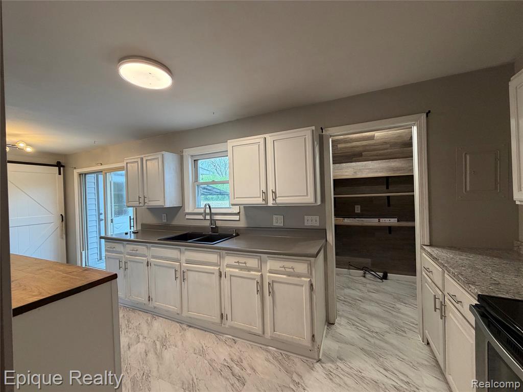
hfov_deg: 102.1
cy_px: 196
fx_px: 212
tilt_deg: +0.5
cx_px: 262
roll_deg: +2.6
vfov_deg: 85.7
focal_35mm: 14
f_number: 2.2
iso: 160
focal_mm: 2.22
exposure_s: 1/60
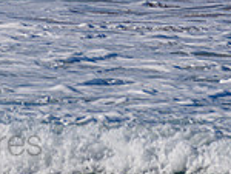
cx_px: -77
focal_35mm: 2781
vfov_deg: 0.5
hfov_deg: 0.7
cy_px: -113
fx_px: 18588
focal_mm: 500
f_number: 5.6
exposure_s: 1/2000
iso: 220
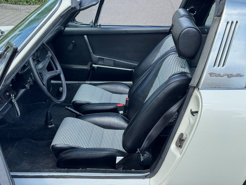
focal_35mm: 48
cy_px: 92
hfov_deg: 39.7
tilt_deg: -23.0
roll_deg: -2.0
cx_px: 123
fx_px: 341
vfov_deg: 30.3
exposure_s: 1/1059
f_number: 1.78
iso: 64
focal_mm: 6.76
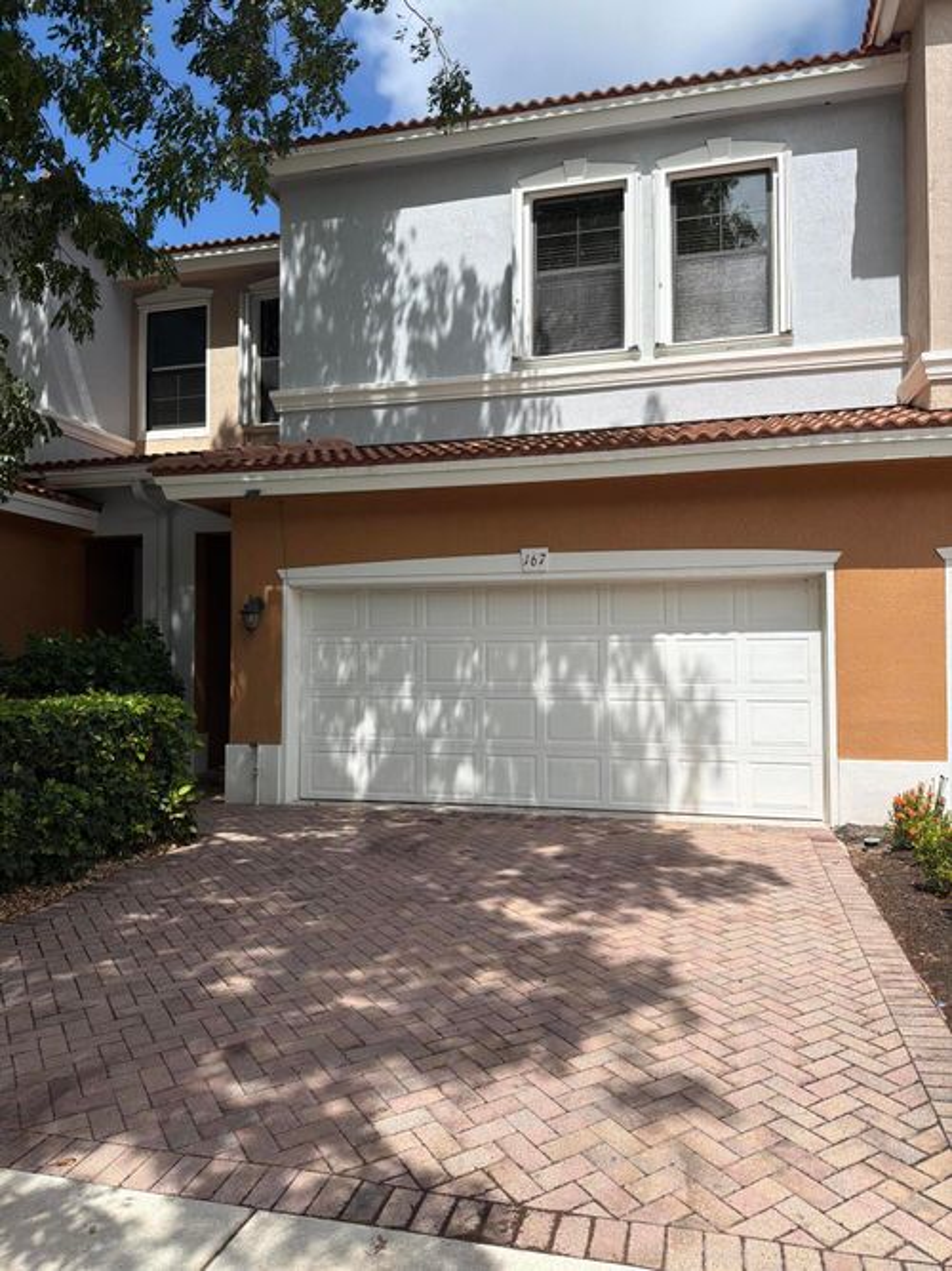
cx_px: 476
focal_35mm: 24
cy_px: 636
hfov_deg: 56.8
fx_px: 880
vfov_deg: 71.6
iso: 80
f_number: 1.78
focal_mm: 6.76
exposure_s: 1/5714
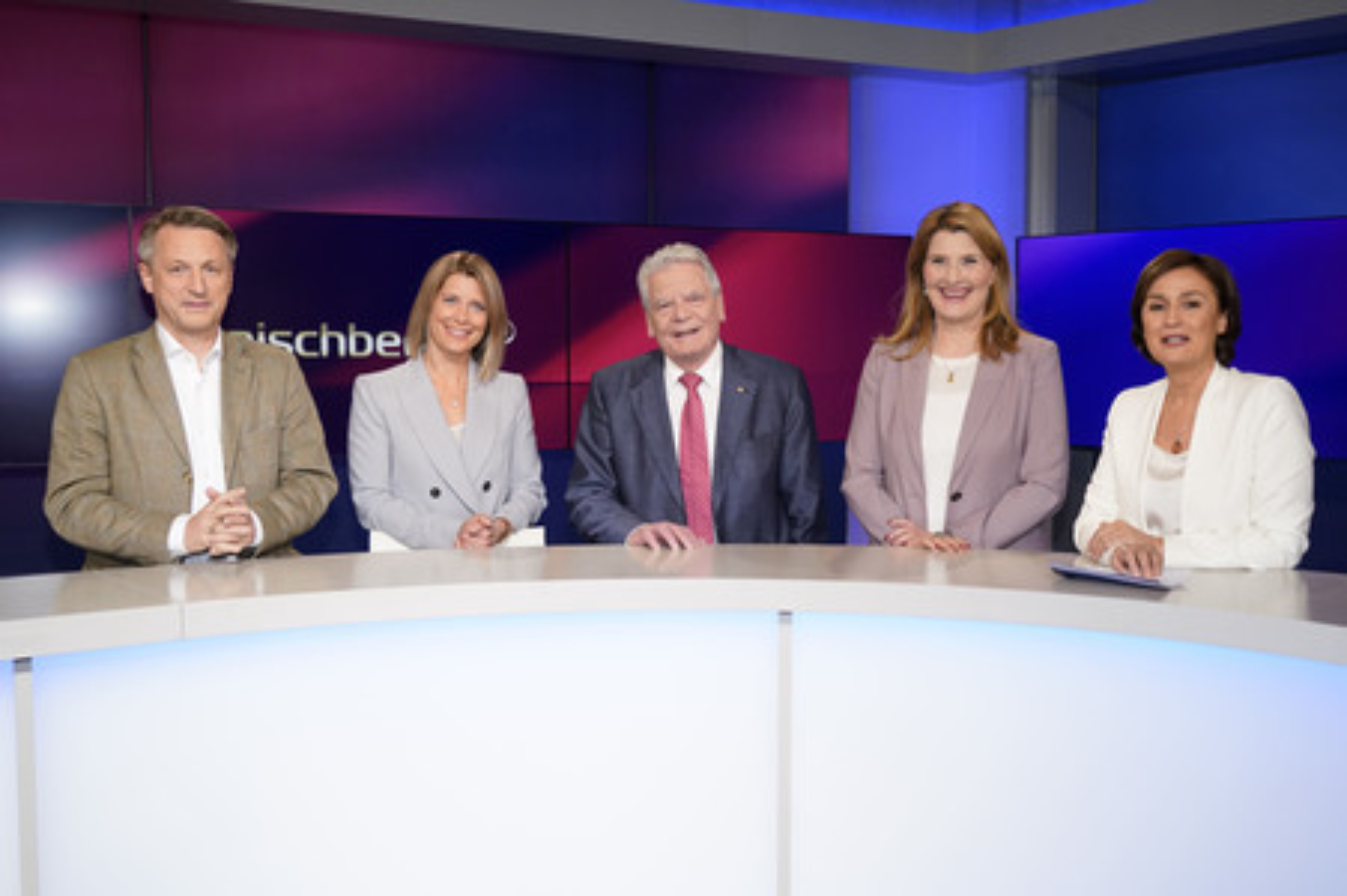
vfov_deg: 37.8
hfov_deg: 54.5
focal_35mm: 35
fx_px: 1309
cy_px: 448
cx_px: 674
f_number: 5
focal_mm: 35
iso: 2000
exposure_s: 1/160
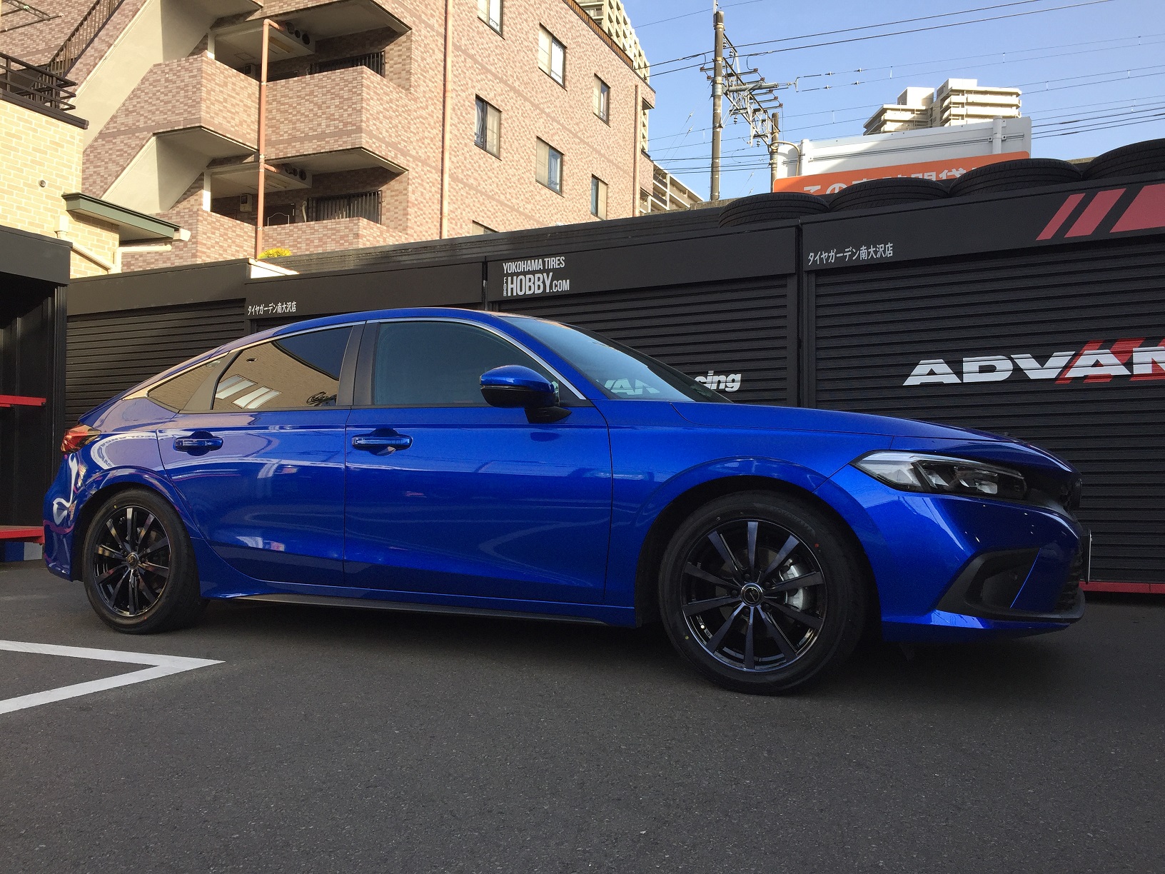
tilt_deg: +2.2
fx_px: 976
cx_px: 582
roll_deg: -2.7
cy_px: 437
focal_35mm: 29
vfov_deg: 48.2
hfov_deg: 61.7
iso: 32
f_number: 2.2
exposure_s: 1/590
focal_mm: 4.15
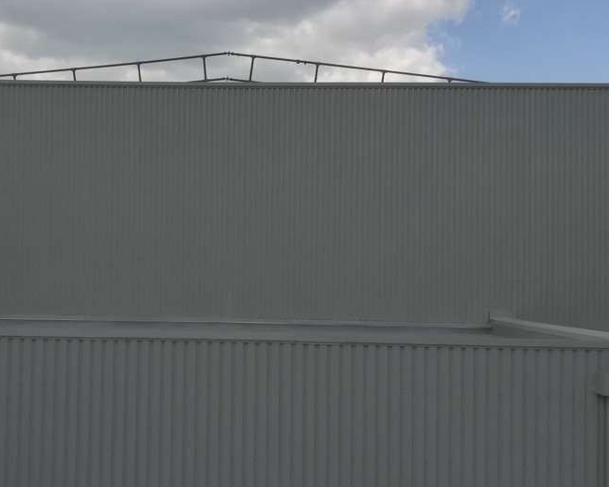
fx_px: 775
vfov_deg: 34.9
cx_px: 203
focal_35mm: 43
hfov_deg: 42.3
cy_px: 258
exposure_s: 1/951
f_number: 2.2
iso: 50
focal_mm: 3.83
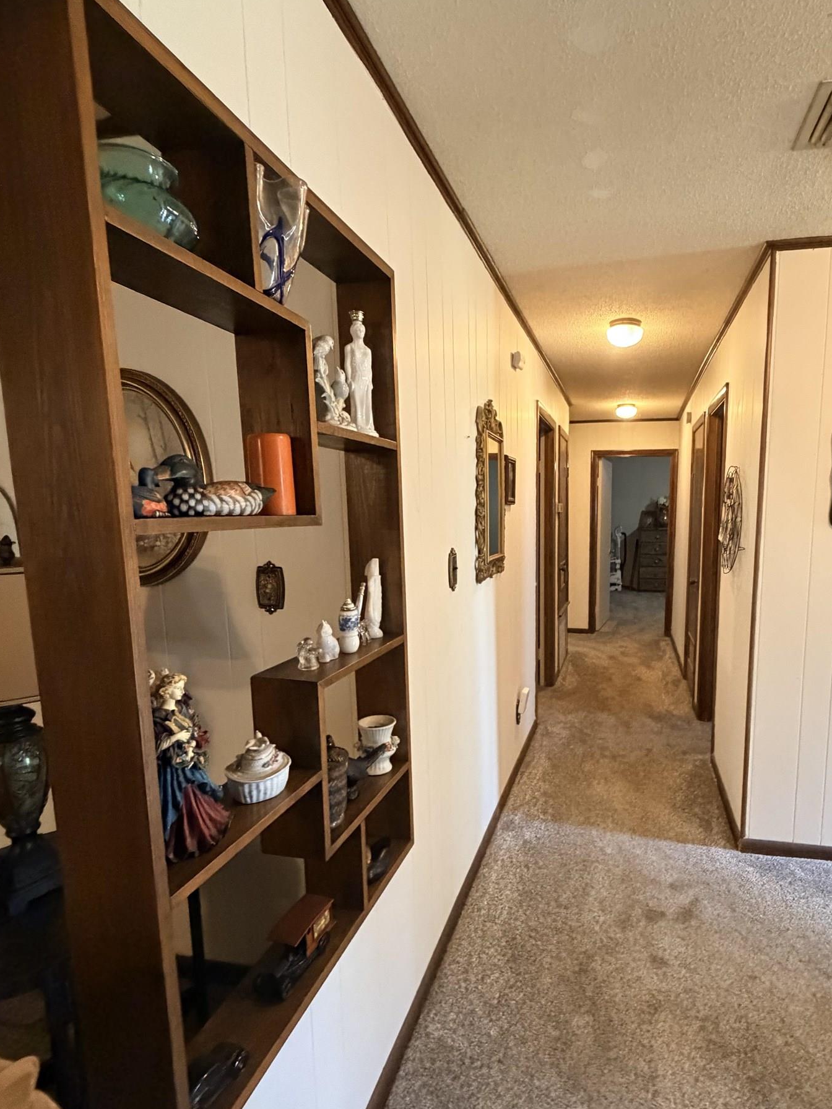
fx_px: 577
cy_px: 587
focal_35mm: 18
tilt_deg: -7.1
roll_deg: +0.2
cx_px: 528
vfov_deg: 87.7
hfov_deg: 70.3
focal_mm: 2.22
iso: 640
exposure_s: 1/60
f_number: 2.2
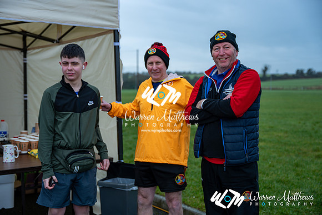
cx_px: 161
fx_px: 394
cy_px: 108
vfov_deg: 30.5
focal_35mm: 44
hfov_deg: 44.5
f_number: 2.8
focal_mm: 44
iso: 100
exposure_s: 1/250
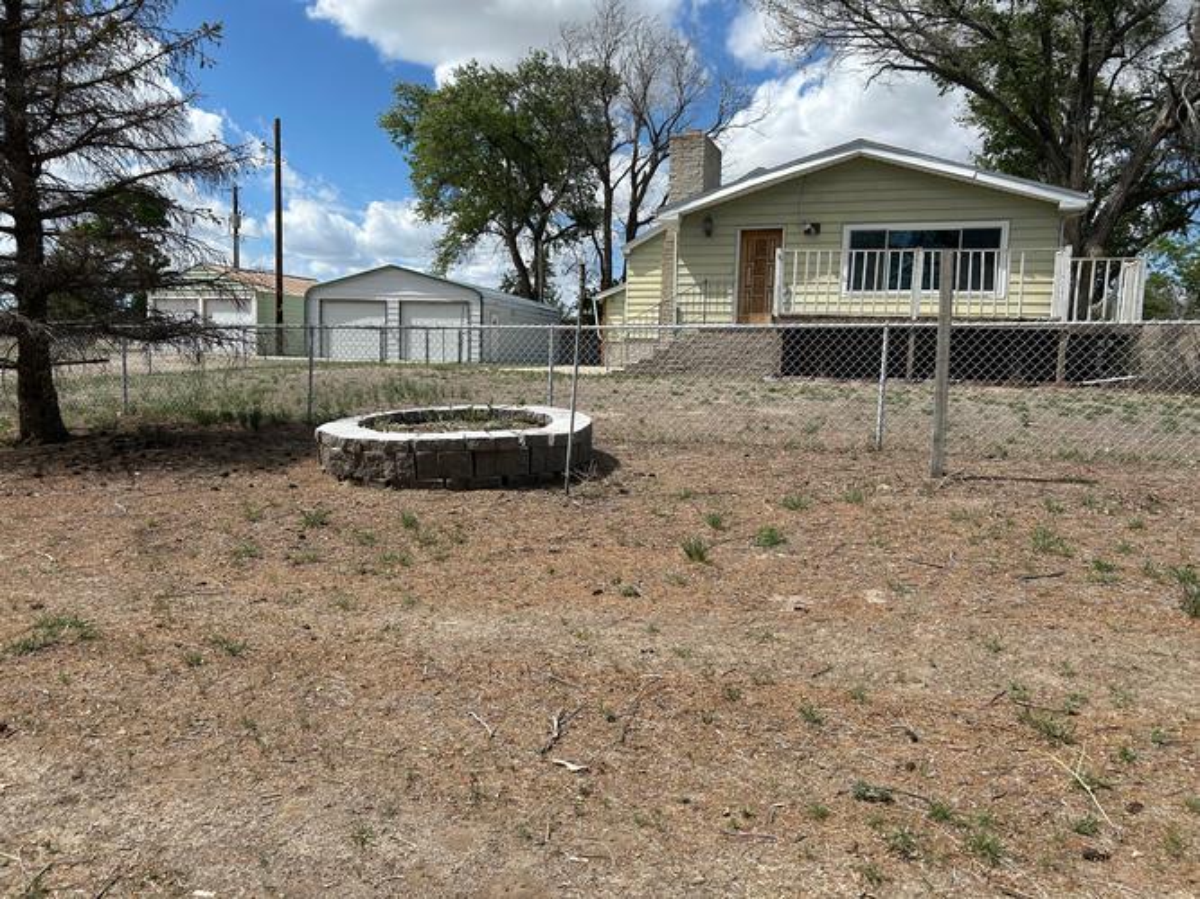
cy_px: 450
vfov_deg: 53.0
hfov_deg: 67.3
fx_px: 901
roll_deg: -1.1
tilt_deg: -5.4
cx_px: 600
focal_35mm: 26
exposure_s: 1/5587
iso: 50
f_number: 1.5
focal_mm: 5.7
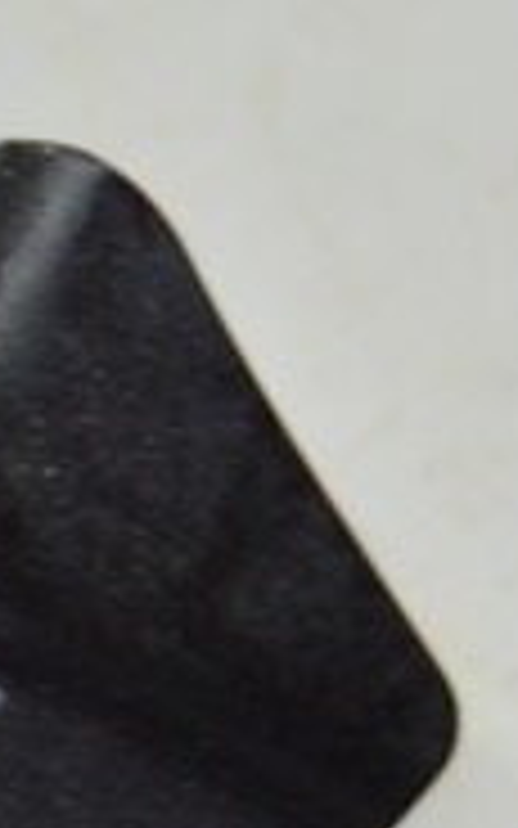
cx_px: 802
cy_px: 952
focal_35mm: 424
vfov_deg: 4.9
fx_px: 9577
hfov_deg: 3.1
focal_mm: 50
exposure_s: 1/25
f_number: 5.6
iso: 400
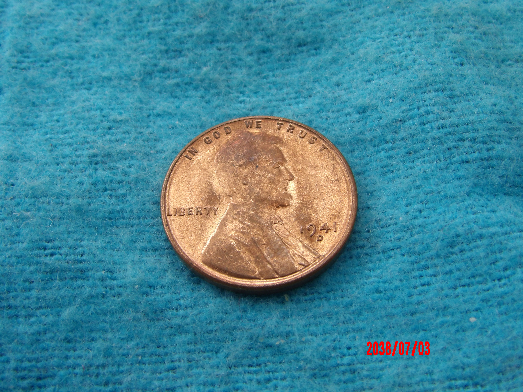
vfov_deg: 28.6
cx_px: 262
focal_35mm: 51
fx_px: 771
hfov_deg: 37.5
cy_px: 196
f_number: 5.3
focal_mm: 9.2
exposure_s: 1/30
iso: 188
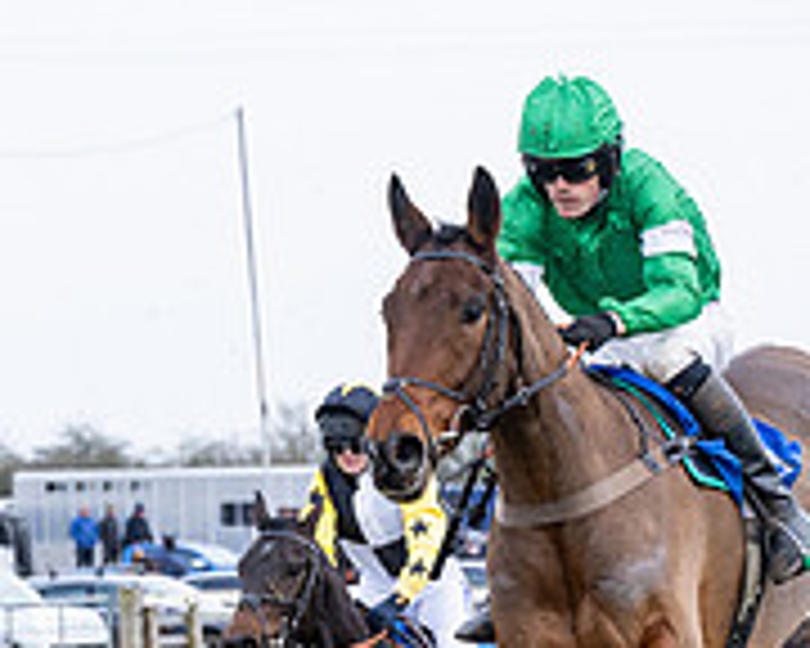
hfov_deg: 7.1
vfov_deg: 5.7
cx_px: 703
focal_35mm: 271
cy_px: 877
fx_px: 6497
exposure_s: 1/1000
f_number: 4
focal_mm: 70
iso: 800
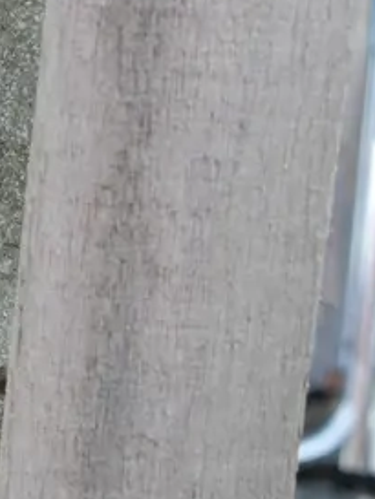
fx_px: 1515
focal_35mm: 105
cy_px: 250
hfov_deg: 13.1
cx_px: -237
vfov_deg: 18.7
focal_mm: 14
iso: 200
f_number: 4
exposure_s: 1/125
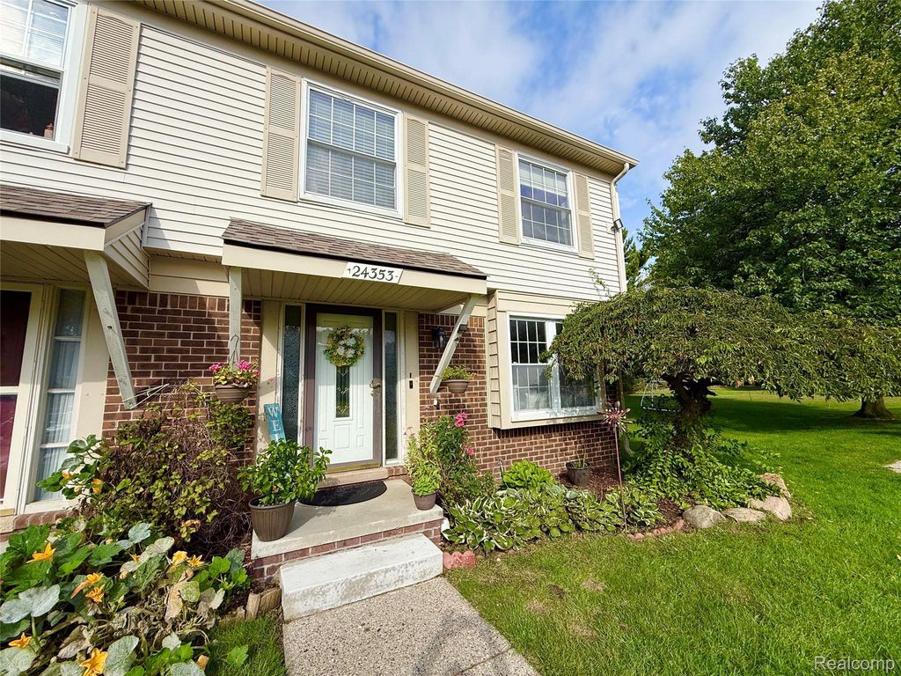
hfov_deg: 102.1
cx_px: 450
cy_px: 338
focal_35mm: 14
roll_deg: +1.2
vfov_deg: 85.7
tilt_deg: +7.6
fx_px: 364
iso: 50
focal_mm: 2.22
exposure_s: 1/2506
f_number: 2.2
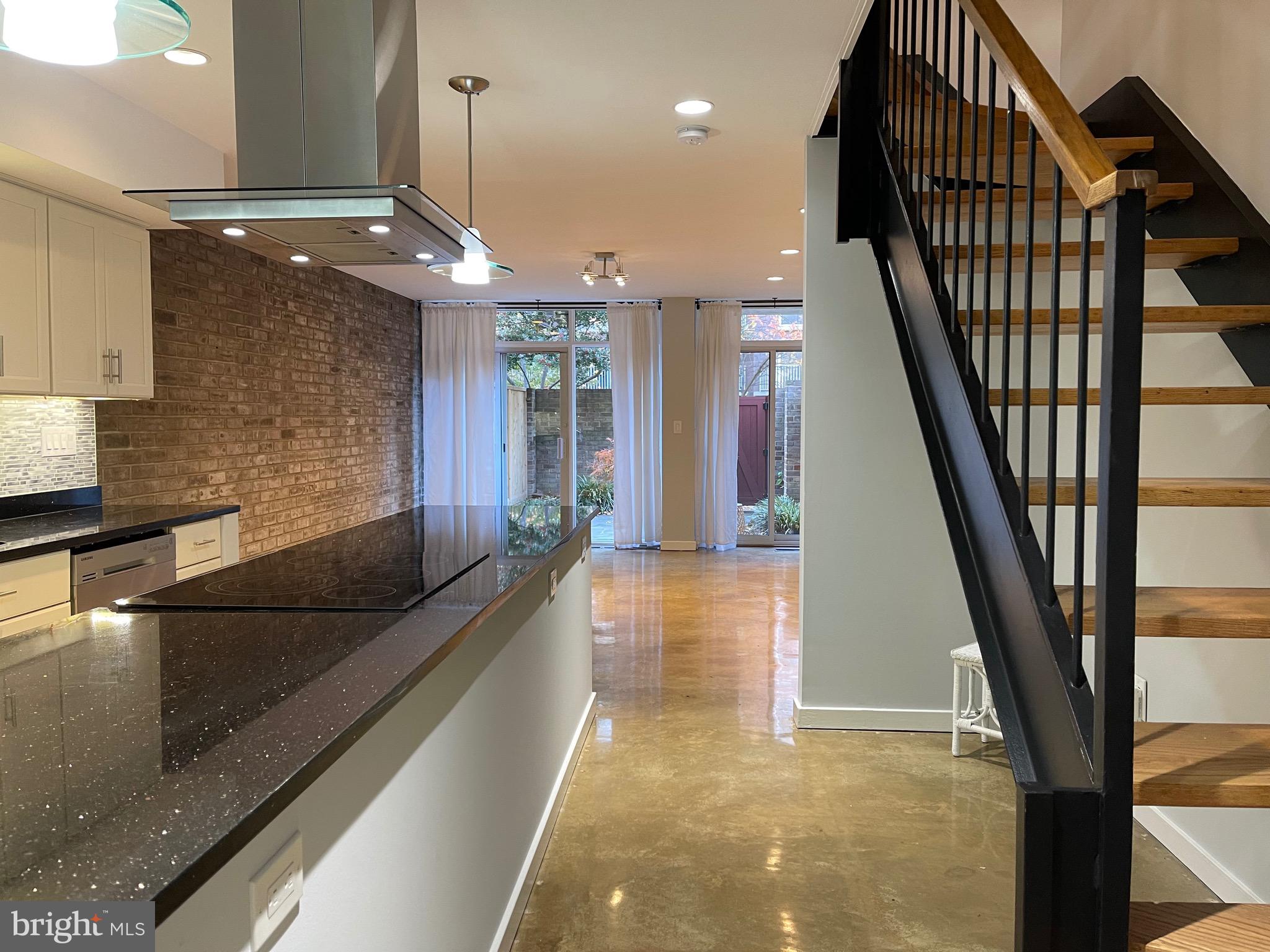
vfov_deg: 53.1
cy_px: 476
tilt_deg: -3.0
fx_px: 954
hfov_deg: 67.3
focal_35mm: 26
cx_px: 635
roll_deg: +0.3
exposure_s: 1/60
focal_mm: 5.1
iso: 125
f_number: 1.6
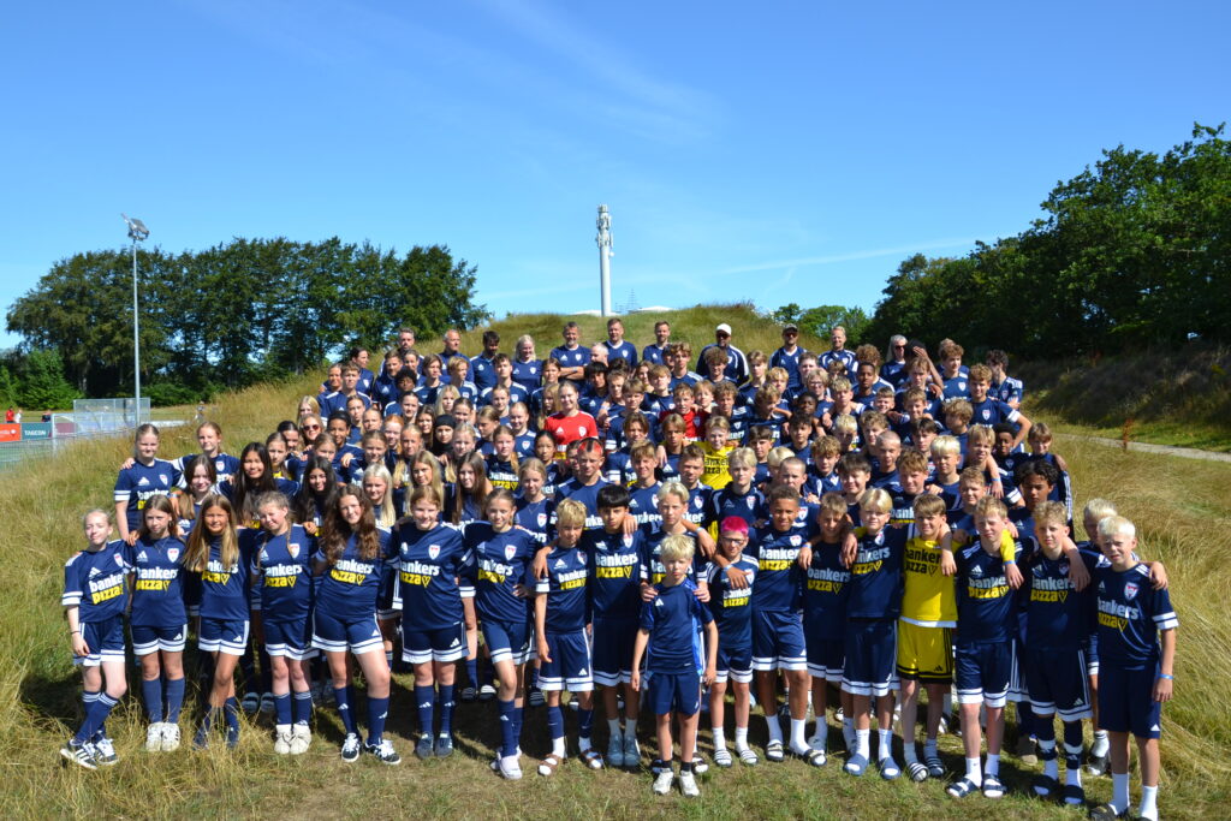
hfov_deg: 59.5
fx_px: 1077
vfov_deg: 41.7
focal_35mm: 32
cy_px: 410
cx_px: 616
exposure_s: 1/200
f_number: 7.1
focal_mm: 21
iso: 100
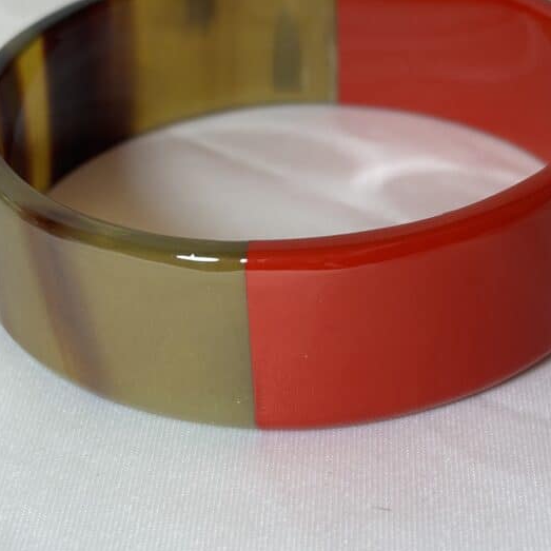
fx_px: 1621
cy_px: 168
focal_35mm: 90
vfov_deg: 19.2
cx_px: 316
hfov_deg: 19.3
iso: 40
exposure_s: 1/100
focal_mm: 5.96
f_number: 1.6
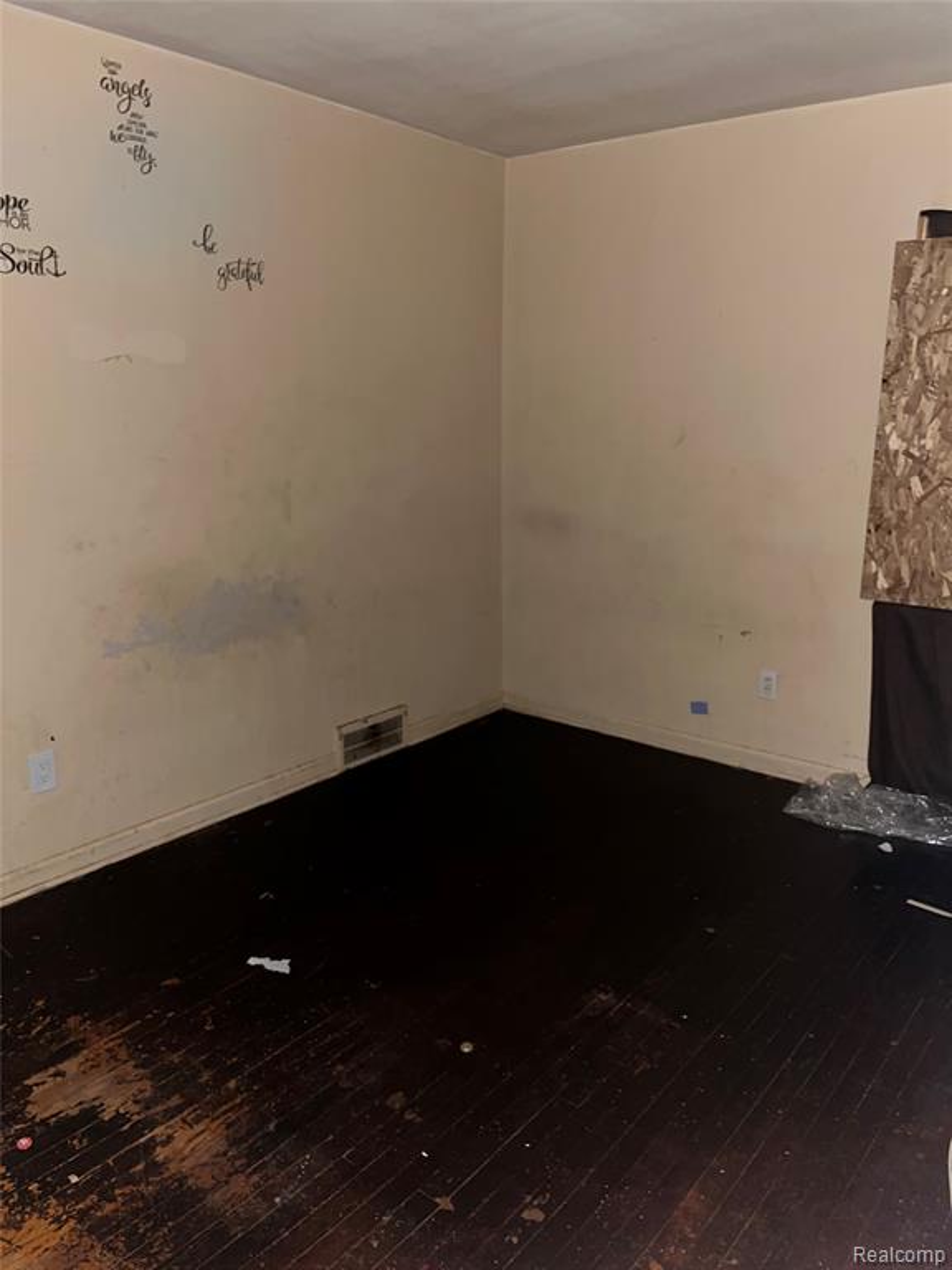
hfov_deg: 53.1
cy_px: 635
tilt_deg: -13.2
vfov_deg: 67.3
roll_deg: -0.2
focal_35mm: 26
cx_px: 476
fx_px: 953
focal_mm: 5.1
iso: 160
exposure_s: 1/4
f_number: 1.6
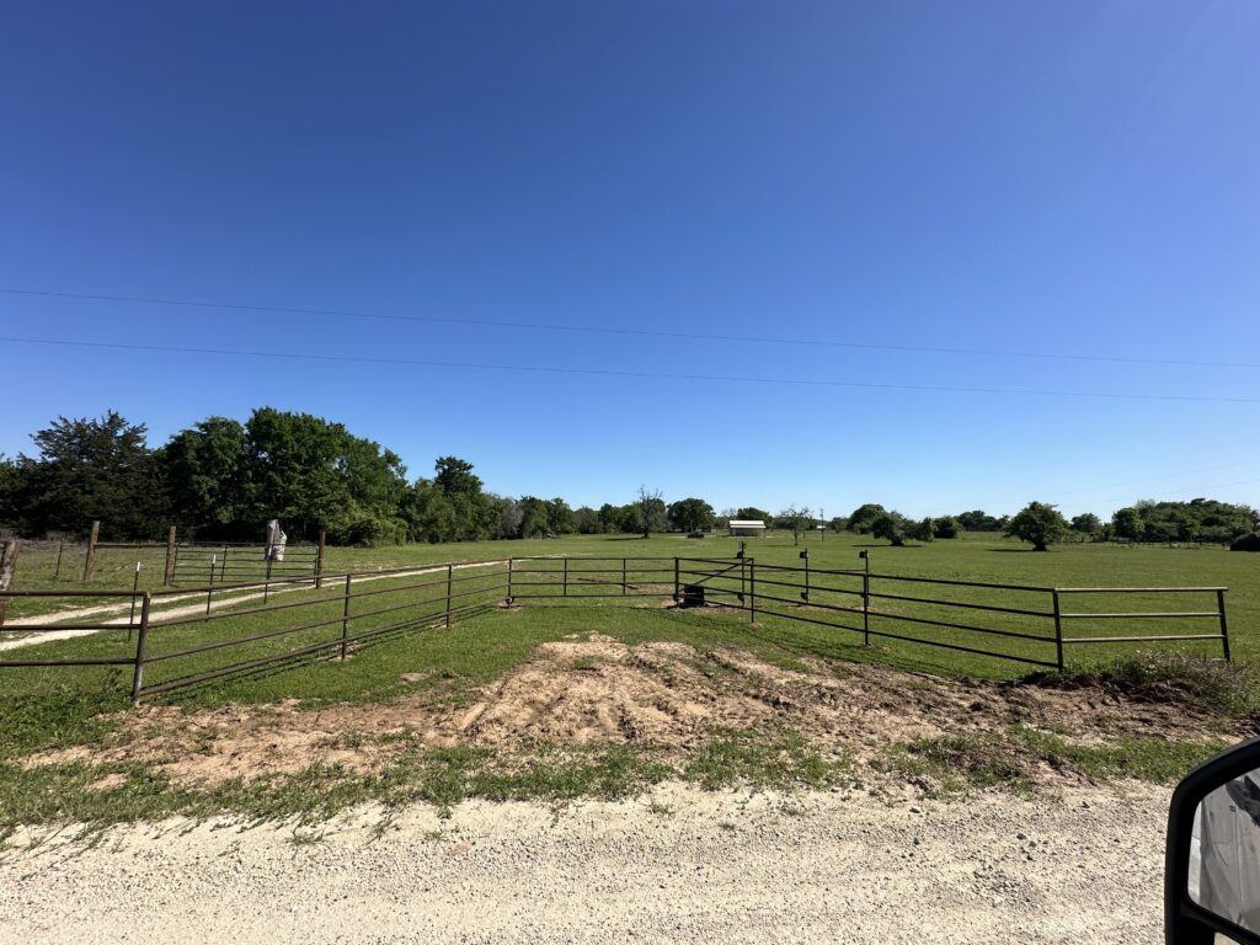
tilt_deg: +6.5
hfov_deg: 102.1
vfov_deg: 85.7
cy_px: 472
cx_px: 630
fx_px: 510
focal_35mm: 14
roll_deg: -0.1
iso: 50
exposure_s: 1/2304
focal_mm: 2.22
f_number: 2.2
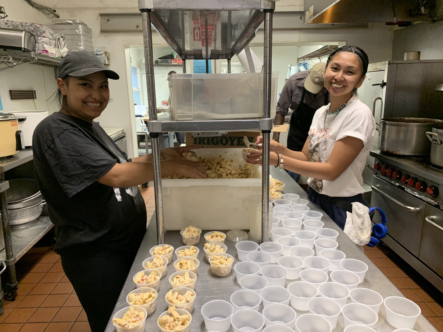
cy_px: 166
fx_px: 333
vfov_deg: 53.1
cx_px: 222
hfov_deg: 67.3
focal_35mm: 26
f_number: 1.8
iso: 320
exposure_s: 1/60
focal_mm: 4.25
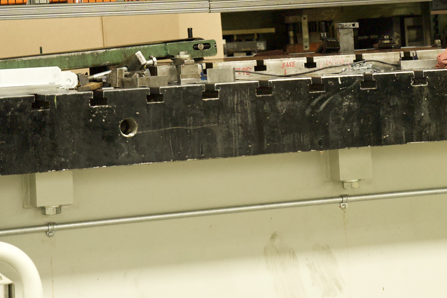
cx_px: 296
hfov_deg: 14.0
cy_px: -5
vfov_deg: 9.3
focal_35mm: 146
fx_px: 1813
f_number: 4.5
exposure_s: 1/160
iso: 8000
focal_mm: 60
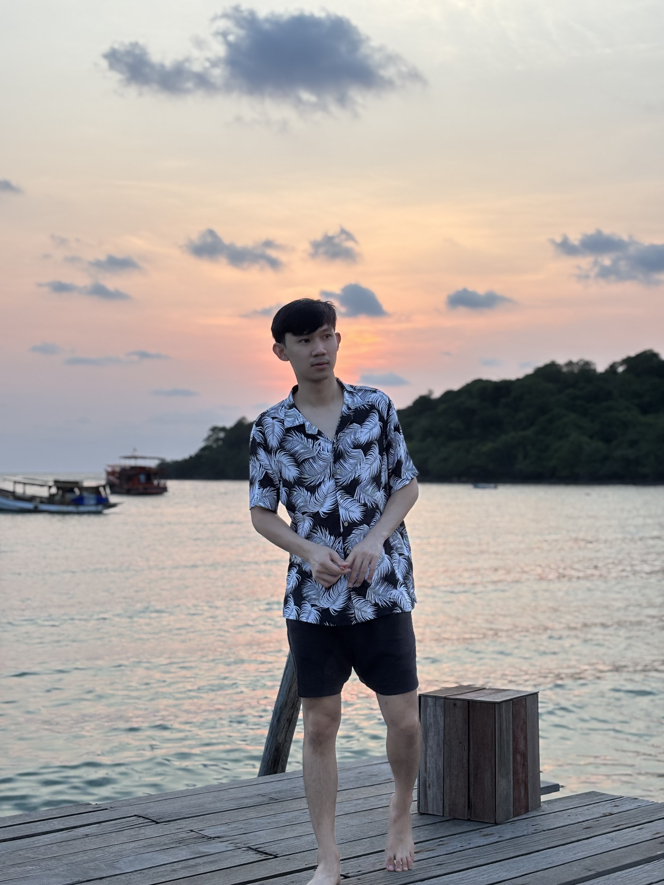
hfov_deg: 28.0
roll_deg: -0.3
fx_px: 1330
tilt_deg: -0.4
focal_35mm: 52
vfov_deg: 36.8
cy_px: 442
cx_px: 332
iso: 32
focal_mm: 5.96
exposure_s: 1/348
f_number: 1.6
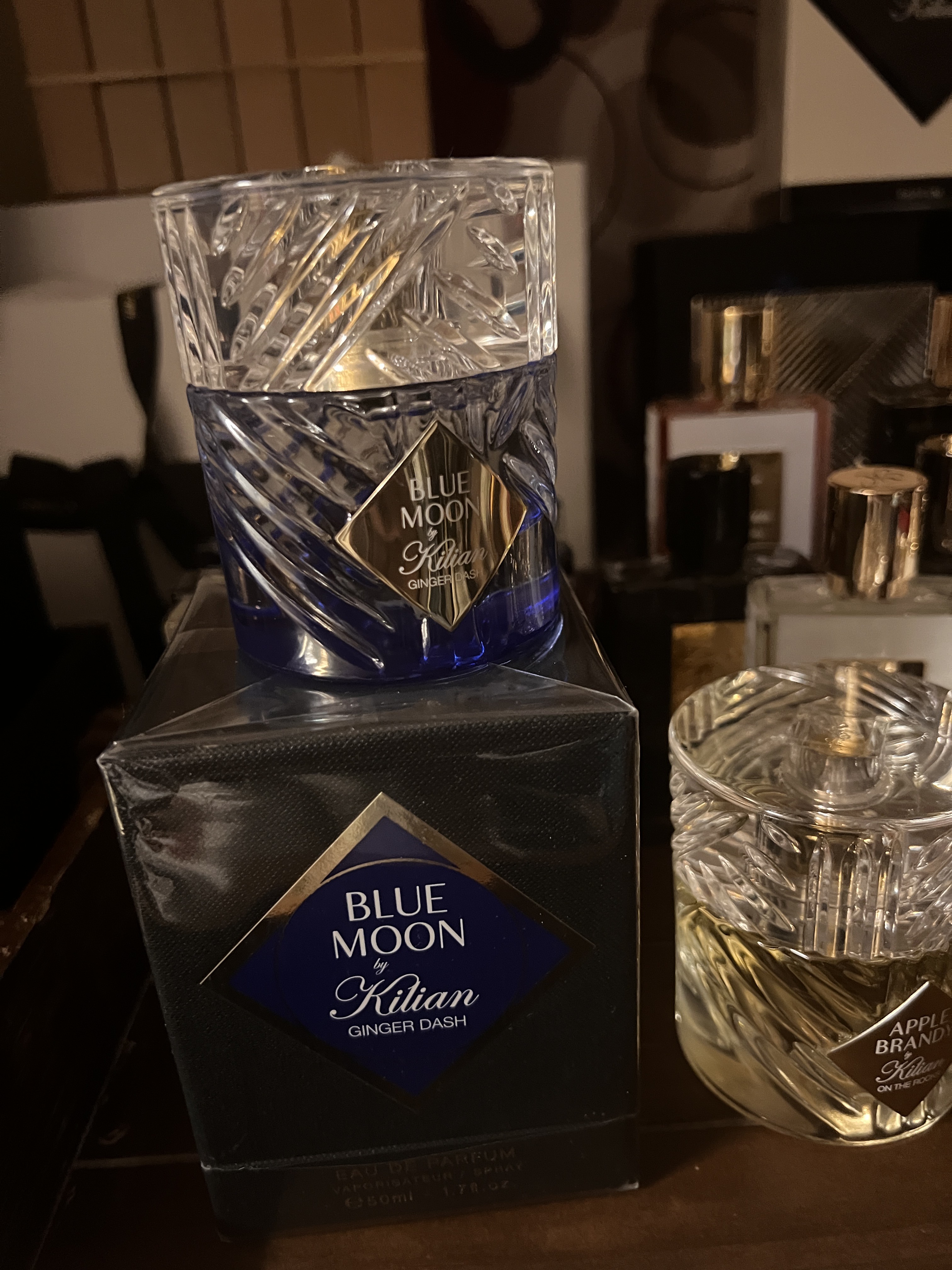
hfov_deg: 53.1
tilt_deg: -21.2
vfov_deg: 67.3
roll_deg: +5.4
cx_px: 476
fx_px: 953
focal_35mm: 26
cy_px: 635
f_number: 1.5
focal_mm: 5.7
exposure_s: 1/24
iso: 800
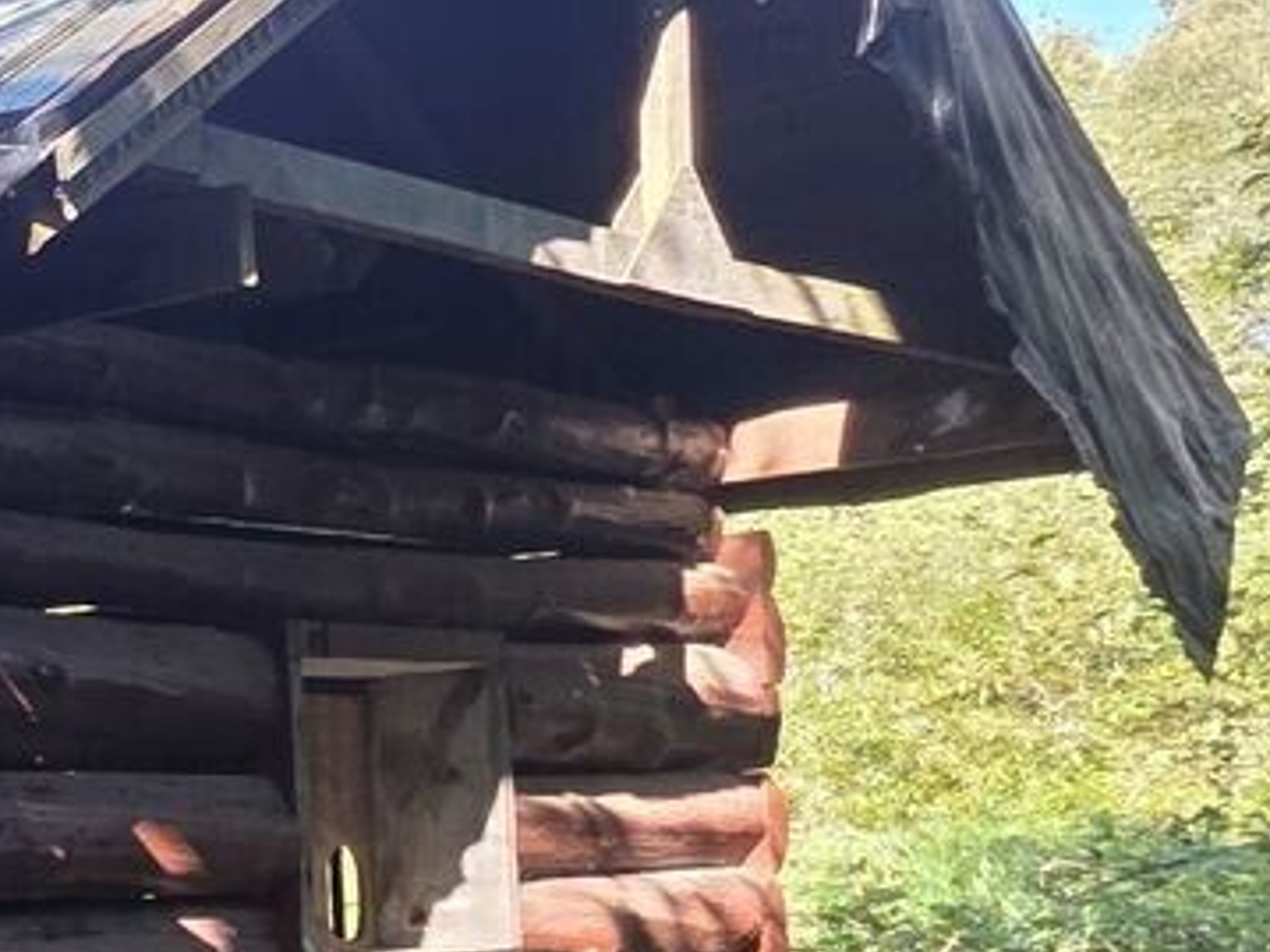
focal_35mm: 58
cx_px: -1228
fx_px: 2127
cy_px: 874
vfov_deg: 24.4
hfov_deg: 19.6
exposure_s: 1/359
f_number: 1.9
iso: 80
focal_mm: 2.2
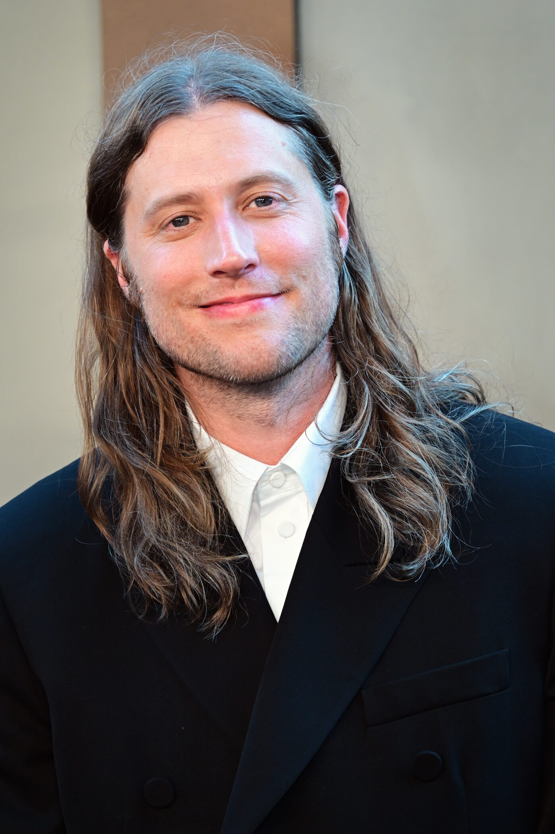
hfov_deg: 6.9
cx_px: 278
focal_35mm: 200
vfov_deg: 10.3
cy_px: 417
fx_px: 4632
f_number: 6.3
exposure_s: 1/200
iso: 2000
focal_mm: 200
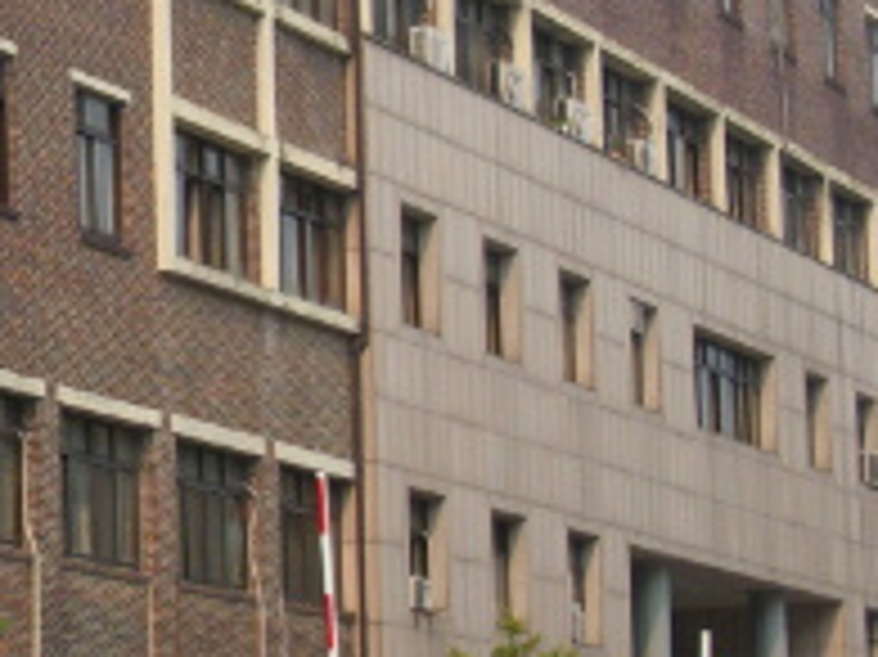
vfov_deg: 7.9
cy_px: 126
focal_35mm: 187
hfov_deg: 10.4
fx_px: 4740
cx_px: -167
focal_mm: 9.4
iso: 100
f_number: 3.6
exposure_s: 1/800
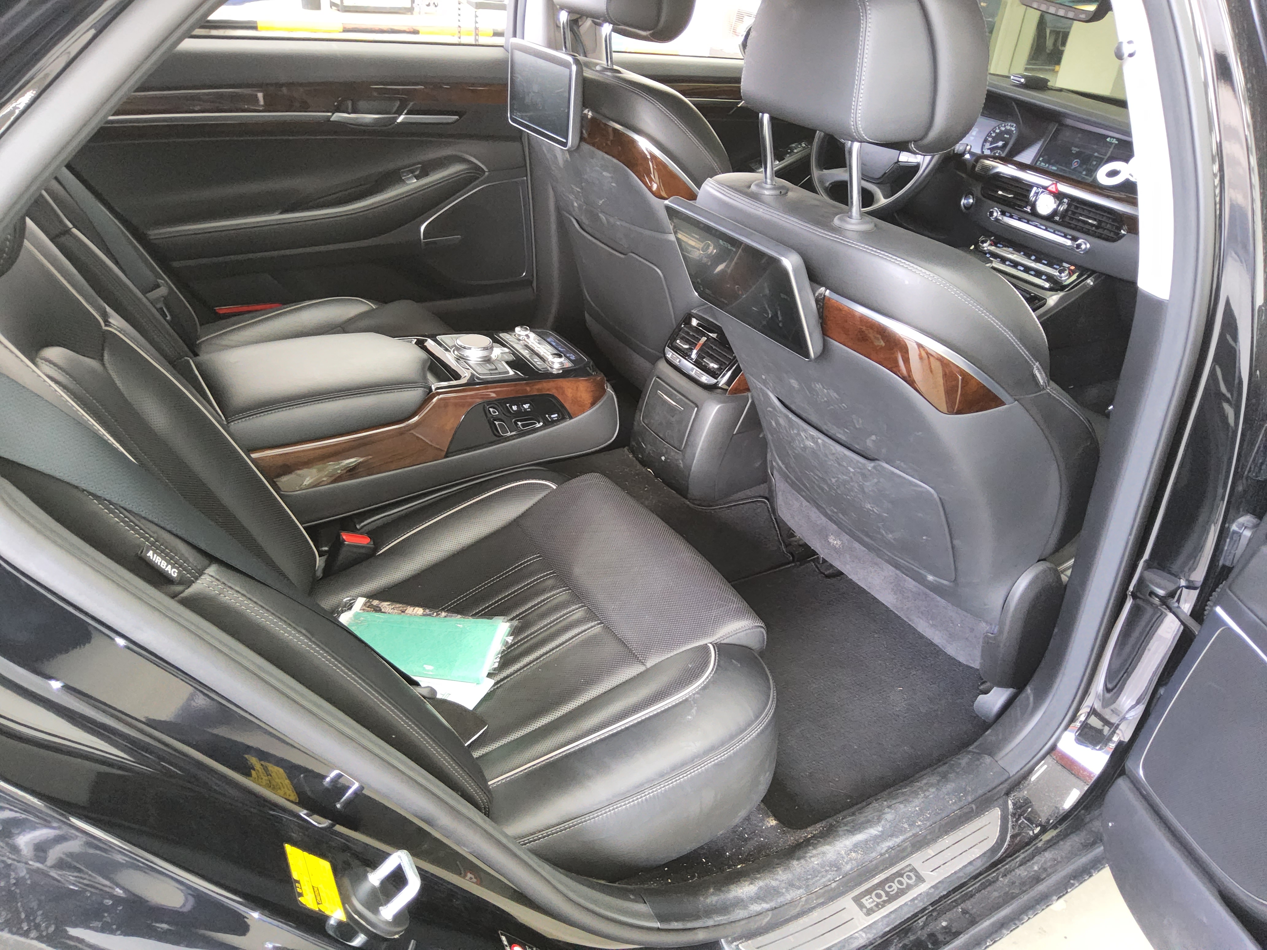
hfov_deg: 69.4
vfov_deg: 54.9
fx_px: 915
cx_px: 634
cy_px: 475
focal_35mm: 25
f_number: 2
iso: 640
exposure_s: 1/120
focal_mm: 3.08
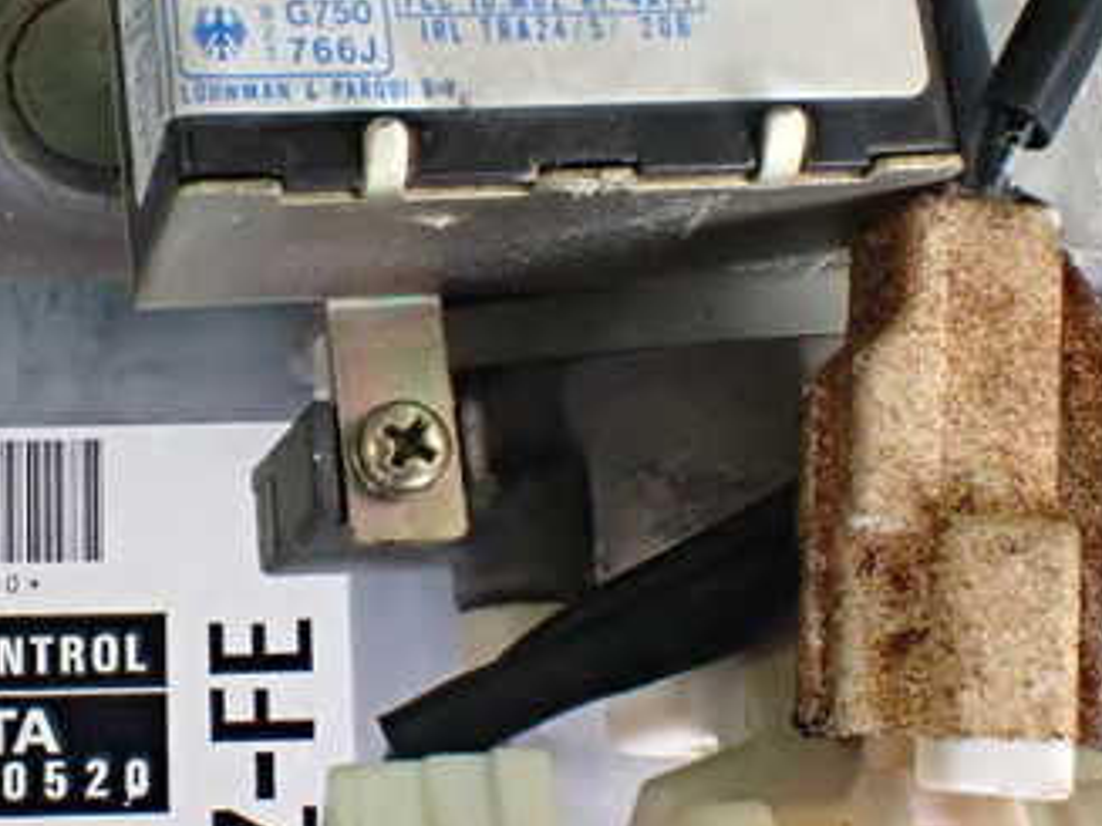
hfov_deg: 34.3
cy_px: 378
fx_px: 1750
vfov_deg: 26.5
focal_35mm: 55
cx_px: 300
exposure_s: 1/100
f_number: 3.2
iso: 800
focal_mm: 5.4
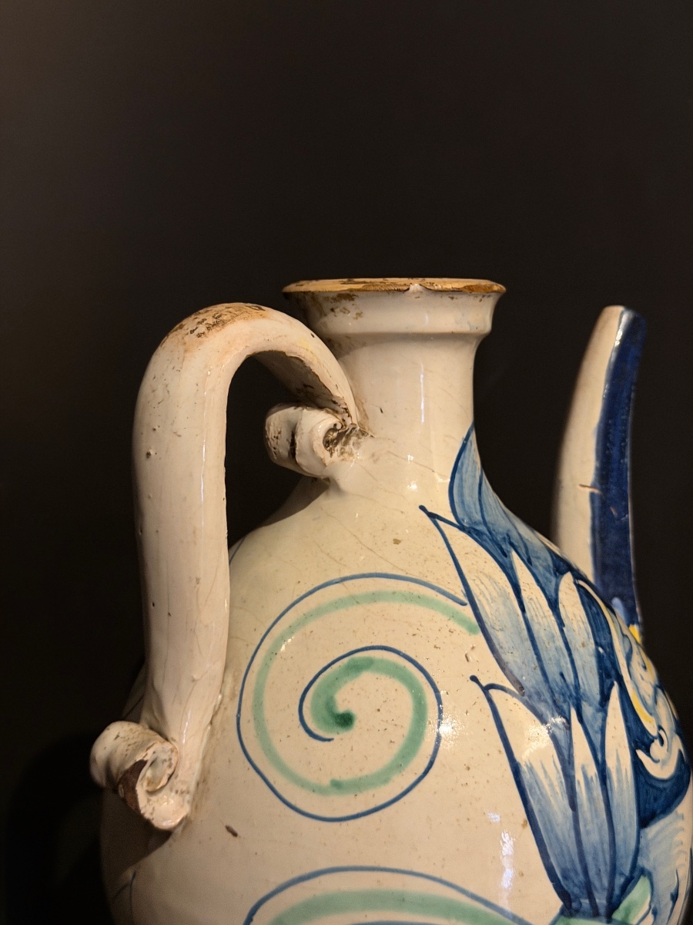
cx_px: 346
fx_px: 1281
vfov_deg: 39.7
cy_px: 462
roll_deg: -1.1
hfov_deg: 30.3
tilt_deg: -8.0
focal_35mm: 48
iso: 640
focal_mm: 6.76
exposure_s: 1/25
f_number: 1.78
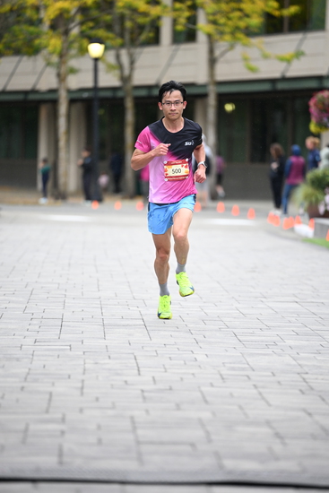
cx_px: 164
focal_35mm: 200
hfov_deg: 6.9
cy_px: 246
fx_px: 2740
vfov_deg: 10.3
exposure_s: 1/1600
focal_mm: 200
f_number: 2.8
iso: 1250
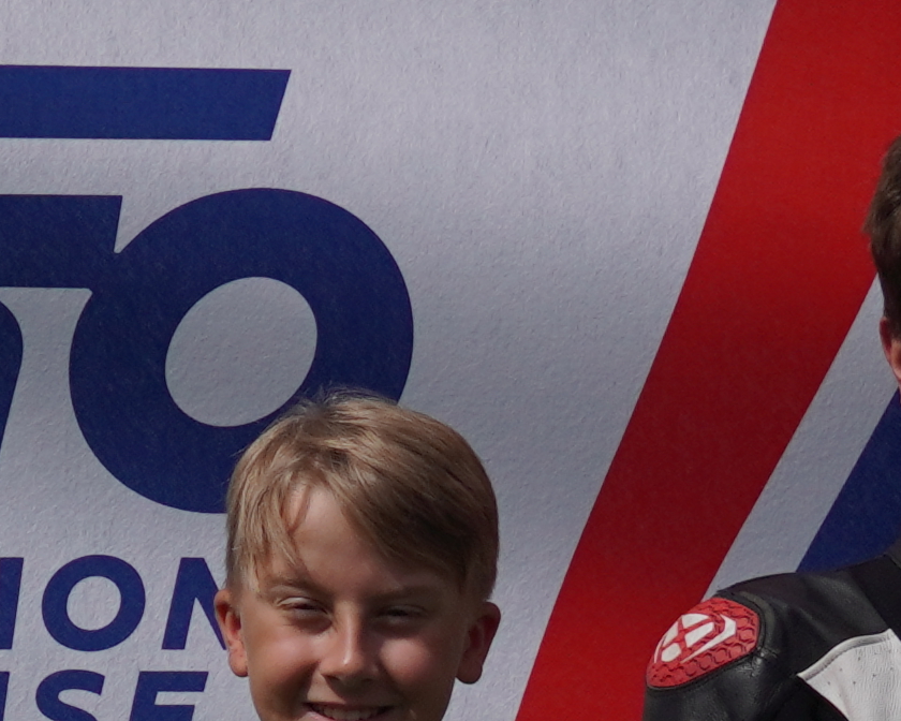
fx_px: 14756
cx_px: -616
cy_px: 826
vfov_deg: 2.8
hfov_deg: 3.5
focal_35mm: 553
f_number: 4.5
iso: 100
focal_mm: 55
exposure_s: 1/4000
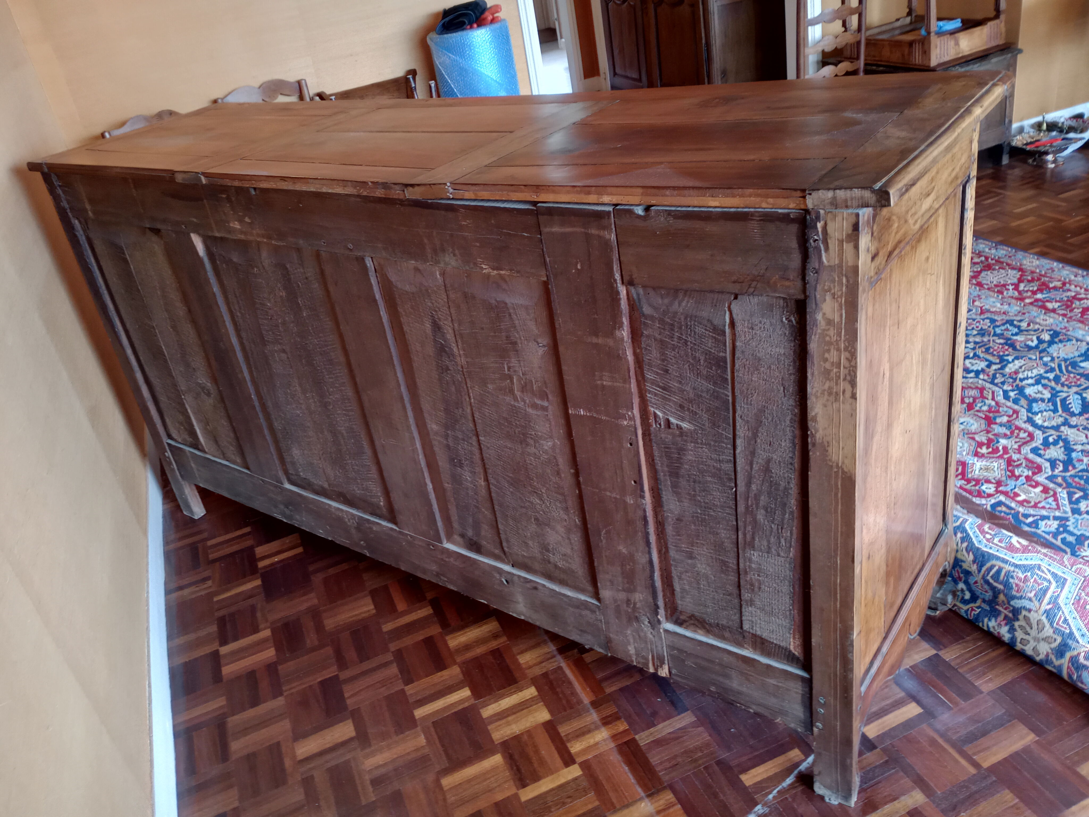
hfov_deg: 63.4
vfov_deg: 49.7
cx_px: 544
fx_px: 881
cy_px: 408
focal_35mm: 28
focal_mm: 4.05
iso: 375
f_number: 1.8
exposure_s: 1/33.3
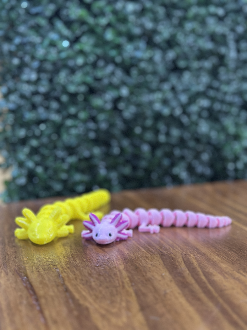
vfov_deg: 39.7
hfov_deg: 30.3
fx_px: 457
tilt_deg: -7.9
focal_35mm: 48
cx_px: 124
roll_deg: +1.0
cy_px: 165
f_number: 1.78
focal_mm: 6.86
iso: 500
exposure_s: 1/33
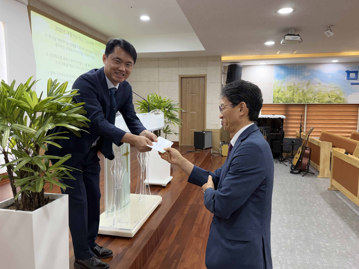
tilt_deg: -5.4
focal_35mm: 25
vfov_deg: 54.9
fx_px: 259
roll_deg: +0.4
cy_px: 131
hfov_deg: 69.4
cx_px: 186
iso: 200
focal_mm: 6.76
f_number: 1.78
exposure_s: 1/120
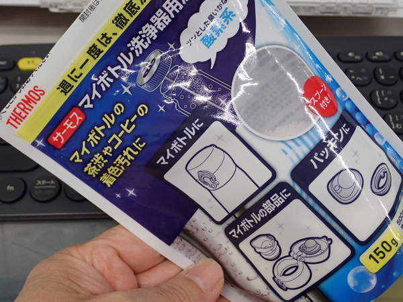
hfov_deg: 38.9
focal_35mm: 49
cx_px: 202
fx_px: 570
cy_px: 151
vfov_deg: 29.7
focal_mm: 8.99
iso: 500
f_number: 3.2
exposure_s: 1/200
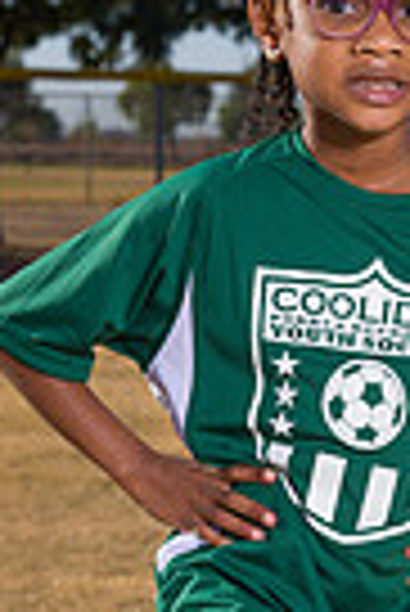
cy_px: 576
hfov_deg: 8.6
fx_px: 2709
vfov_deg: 12.8
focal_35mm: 159
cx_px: 275
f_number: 5.6
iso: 160
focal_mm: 48
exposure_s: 1/1000
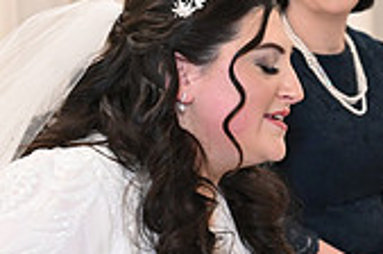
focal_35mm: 172
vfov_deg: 7.9
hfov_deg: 11.6
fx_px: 1826
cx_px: 530
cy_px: 215
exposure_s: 1/100
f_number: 4
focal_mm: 50
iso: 3200
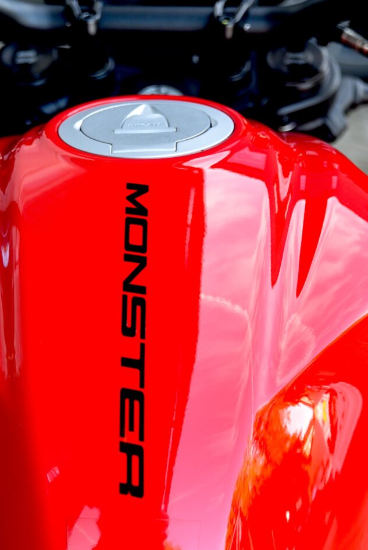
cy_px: 524
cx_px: 158
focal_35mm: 108
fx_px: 1654
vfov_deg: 18.5
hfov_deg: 12.7
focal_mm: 40
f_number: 2.8
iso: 200
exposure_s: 1/60
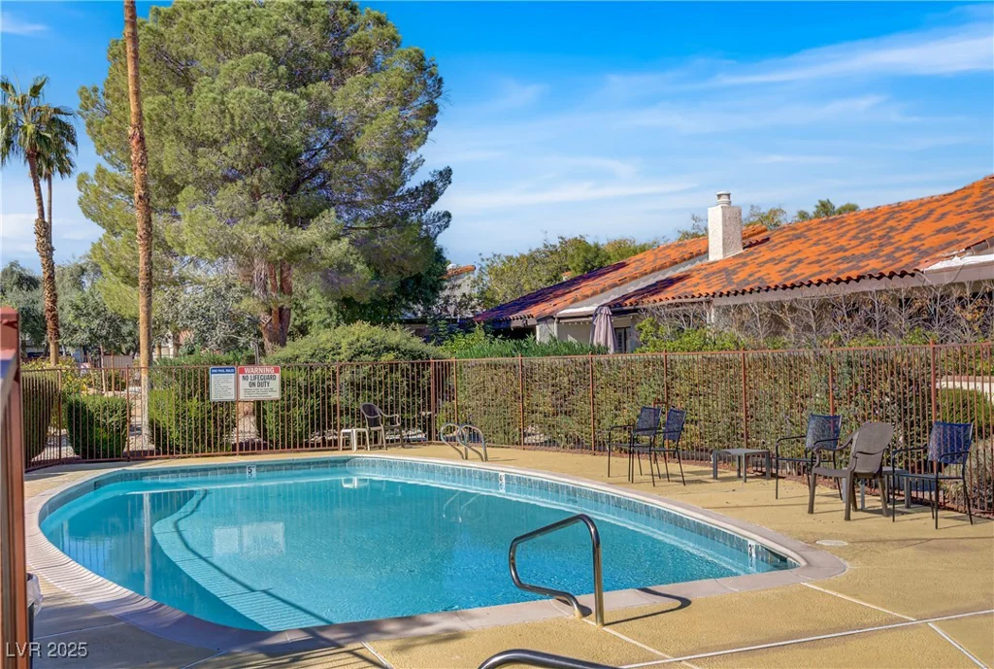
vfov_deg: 34.4
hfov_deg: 49.4
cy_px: 334
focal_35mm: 39
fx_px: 1080
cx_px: 497
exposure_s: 1/1250
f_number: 8
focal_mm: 26
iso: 400
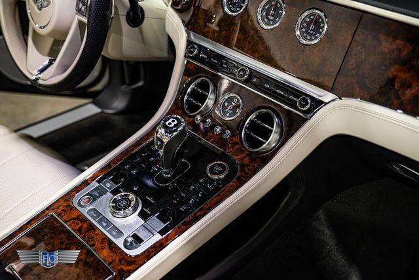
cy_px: 140
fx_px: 535
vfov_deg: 29.3
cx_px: 210
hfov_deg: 42.7
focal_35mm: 46
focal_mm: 46
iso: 1600
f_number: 4
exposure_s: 1/125
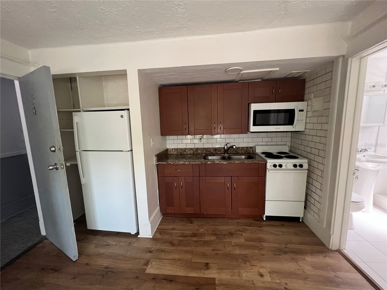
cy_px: 145
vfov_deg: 89.9
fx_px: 145
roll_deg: +0.9
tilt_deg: -7.6
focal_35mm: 13
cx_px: 194
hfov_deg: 106.2
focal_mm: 1.57
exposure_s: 1/60
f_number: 1.8
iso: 500
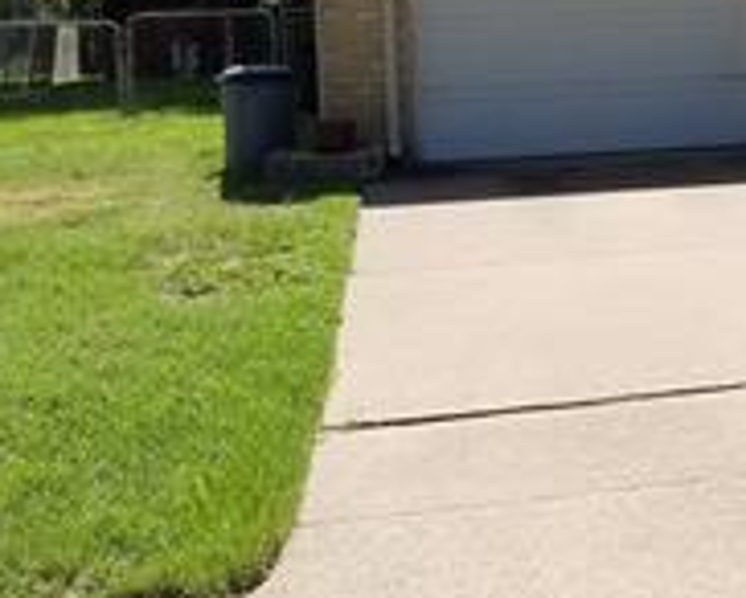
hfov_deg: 18.7
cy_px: 70
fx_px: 1967
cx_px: 1144
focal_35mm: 89
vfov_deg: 17.1
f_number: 1.7
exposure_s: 1/2104
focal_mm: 4.2
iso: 50
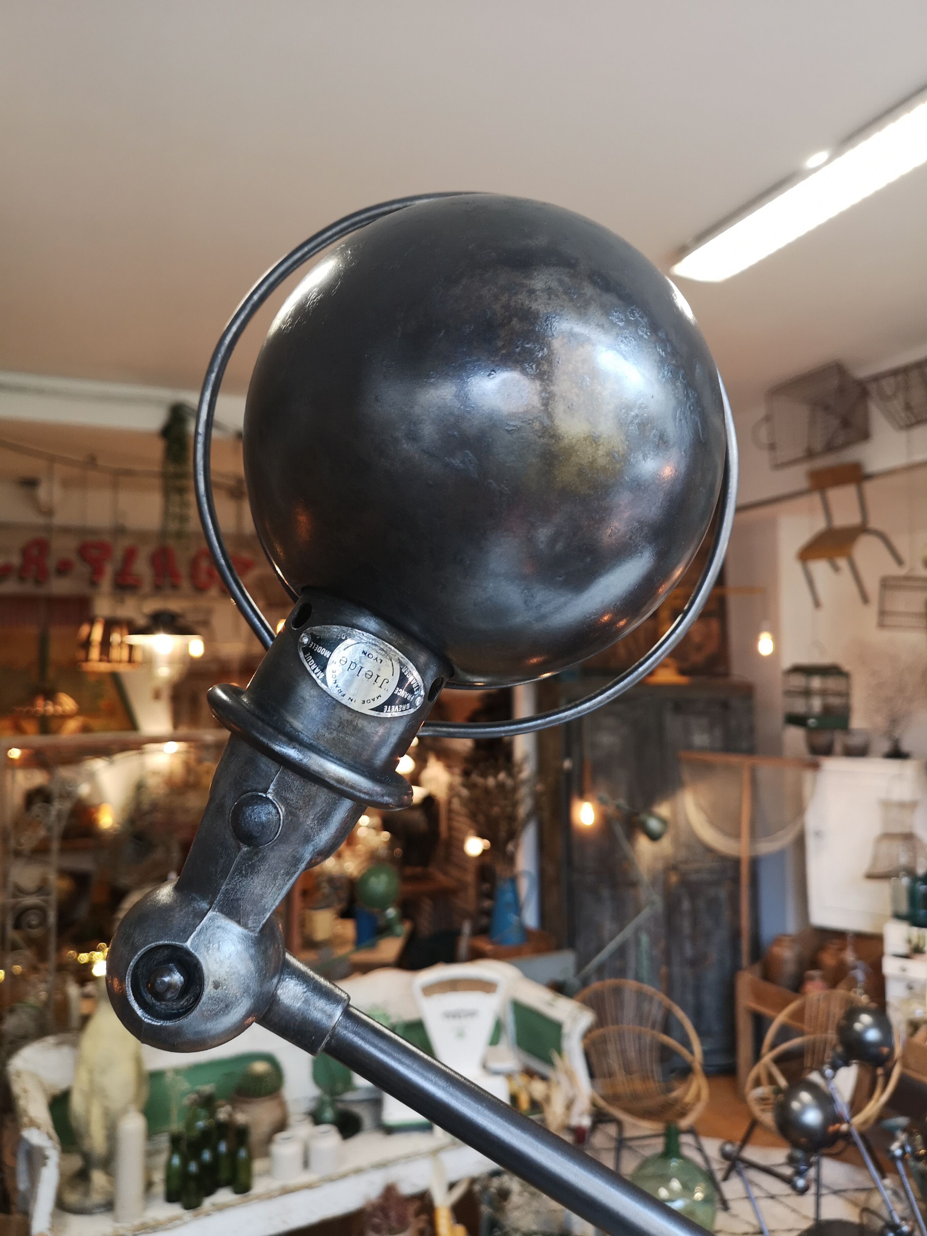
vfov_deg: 65.3
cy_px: 618
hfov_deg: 51.4
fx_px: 964
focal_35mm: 27
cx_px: 464
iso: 160
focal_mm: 3.95
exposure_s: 1/50
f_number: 1.8
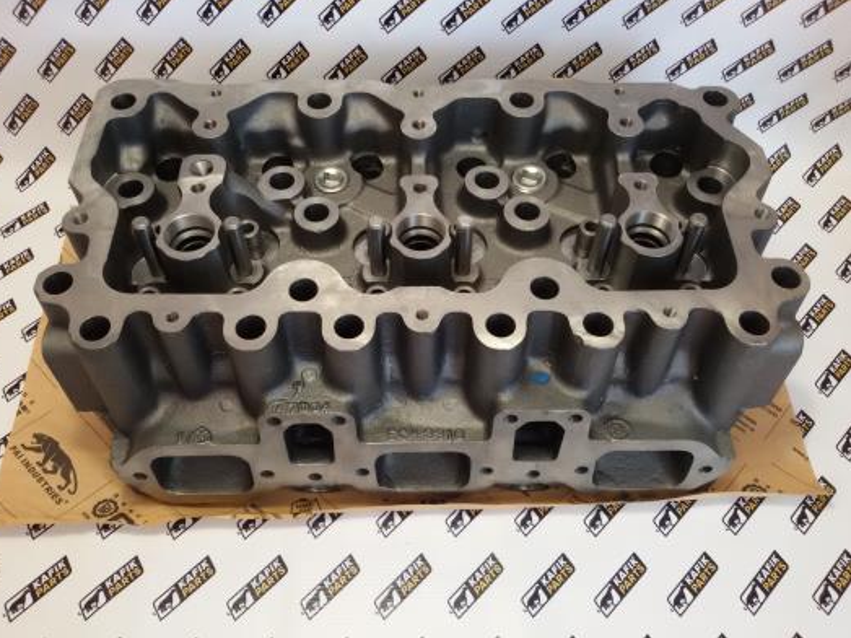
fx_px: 787
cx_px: 415
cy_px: 318
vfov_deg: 44.1
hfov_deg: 56.8
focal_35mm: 32
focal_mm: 2.93
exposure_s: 1/33
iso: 80
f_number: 2.4
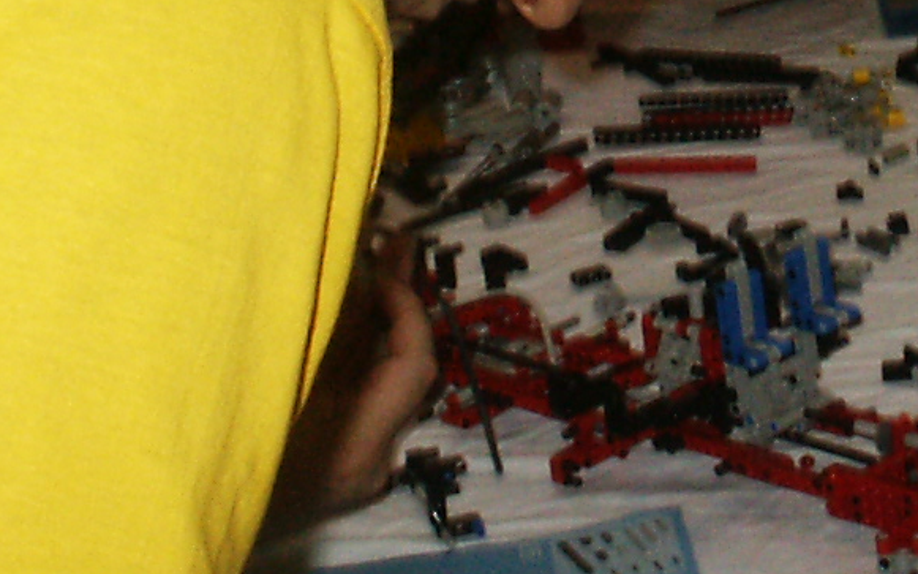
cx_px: 703
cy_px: -172
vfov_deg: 8.9
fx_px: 3627
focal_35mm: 145
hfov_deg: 14.4
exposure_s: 1/45
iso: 200
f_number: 6.7
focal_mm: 7.18
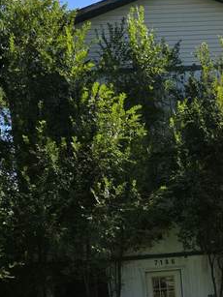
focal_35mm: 72
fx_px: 619
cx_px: 192
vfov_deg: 24.7
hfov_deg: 20.1
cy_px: 345
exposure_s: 1/3134
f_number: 1.7
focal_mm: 6.3
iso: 80
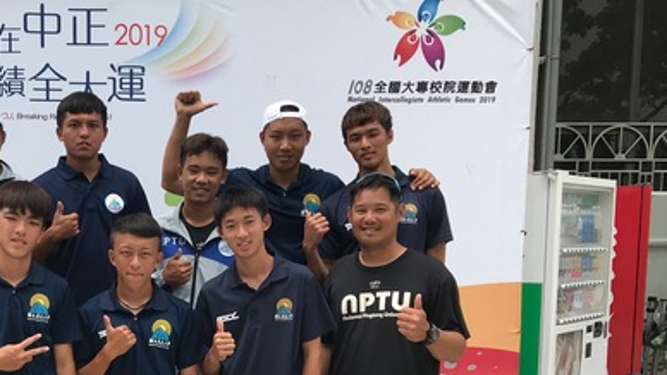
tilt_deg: -6.0
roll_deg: +0.8
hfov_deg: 36.1
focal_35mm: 55
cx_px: 101
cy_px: 376
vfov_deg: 21.1
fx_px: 972
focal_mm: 3.99
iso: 20
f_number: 1.8
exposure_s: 1/1076
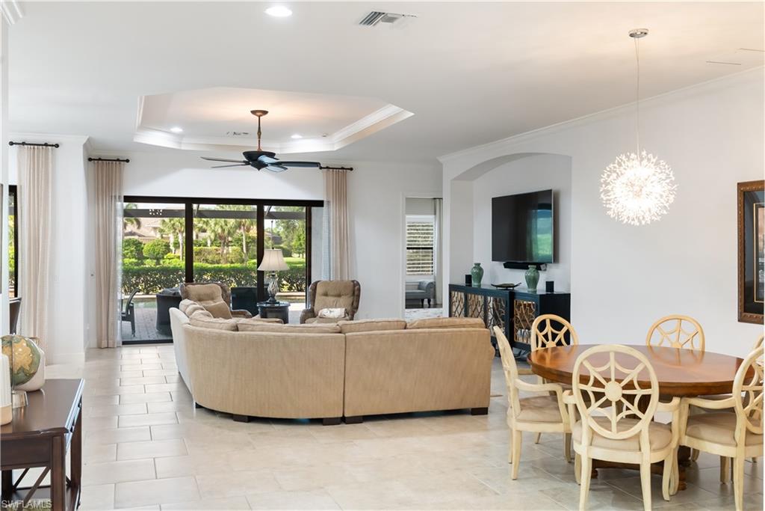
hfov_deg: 57.2
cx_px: 382
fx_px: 701
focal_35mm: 33
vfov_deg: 40.0
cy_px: 256
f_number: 6.7
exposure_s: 1/30
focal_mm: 33
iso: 1600
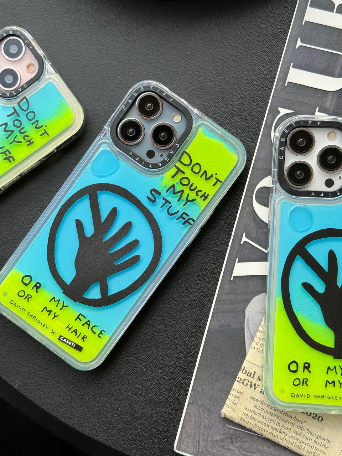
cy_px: 228
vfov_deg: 39.7
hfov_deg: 30.3
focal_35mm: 48
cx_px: 171
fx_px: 632
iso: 64
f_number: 1.78
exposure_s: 1/235
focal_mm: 6.86
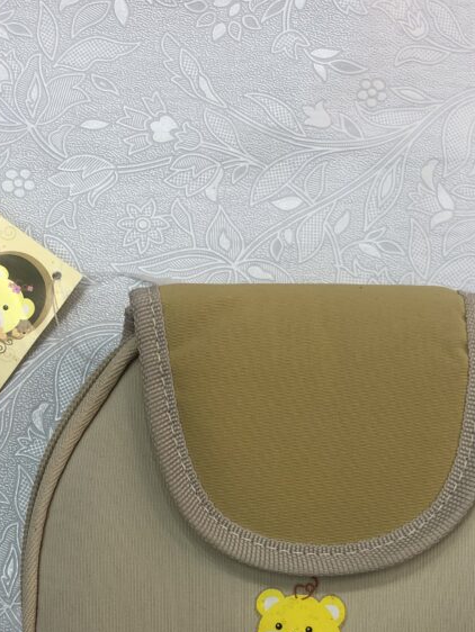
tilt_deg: -82.6
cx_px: 242
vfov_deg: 36.7
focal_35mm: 51
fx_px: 932
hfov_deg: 28.6
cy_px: 466
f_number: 1.8
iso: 20
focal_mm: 4
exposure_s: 1/106
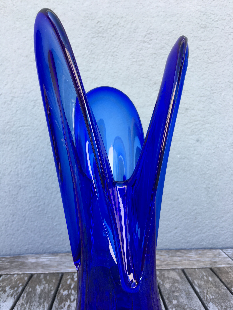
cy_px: 155
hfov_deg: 48.2
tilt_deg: -0.4
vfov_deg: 61.7
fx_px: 260
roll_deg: +0.5
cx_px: 116
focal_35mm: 29
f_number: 2.2
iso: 32
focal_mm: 4.15
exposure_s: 1/100
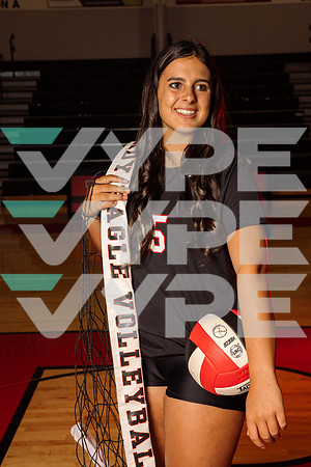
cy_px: 234
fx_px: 777
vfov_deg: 33.4
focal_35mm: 60
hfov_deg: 22.6
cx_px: 156
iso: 160
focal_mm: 60
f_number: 8
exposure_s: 1/250
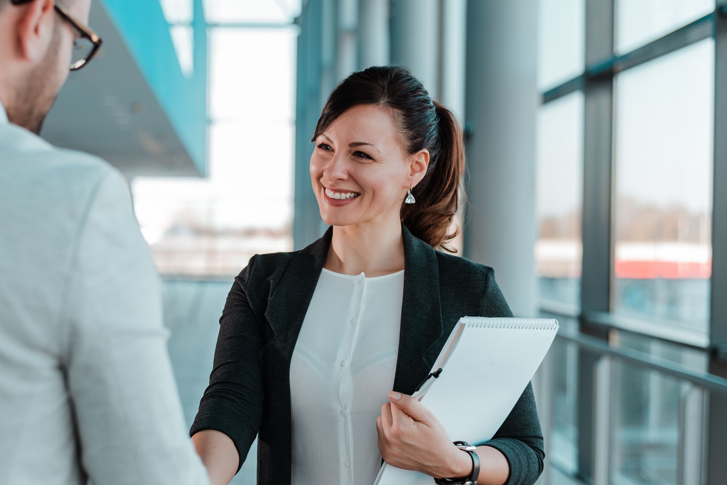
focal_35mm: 69
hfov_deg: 29.0
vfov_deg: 19.7
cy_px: 257
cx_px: 235
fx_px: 1394
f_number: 2.5
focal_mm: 50
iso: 100
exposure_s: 1/160
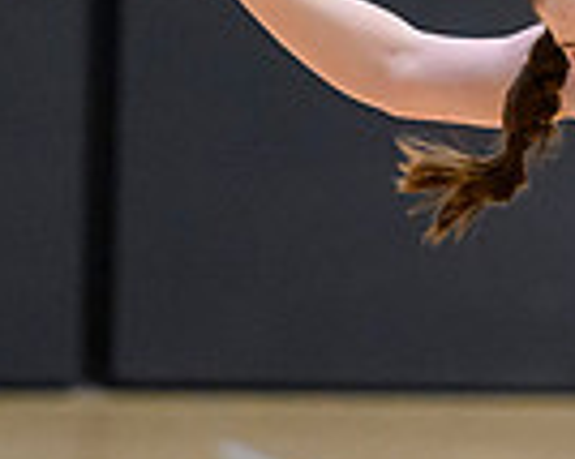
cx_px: 1219
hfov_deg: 1.9
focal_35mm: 1043
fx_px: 17737
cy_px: 100
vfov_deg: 1.5
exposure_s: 1/1000
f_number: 3.2
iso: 6400
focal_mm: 200
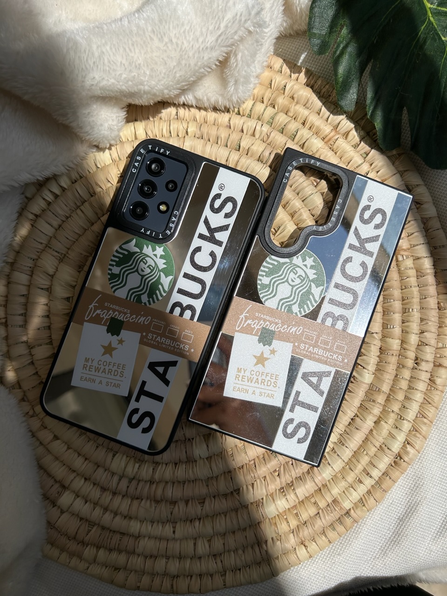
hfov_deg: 53.1
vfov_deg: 67.3
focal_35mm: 26
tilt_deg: -87.6
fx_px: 448
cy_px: 298
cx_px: 224
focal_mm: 5.7
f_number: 1.5
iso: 50
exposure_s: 1/12658
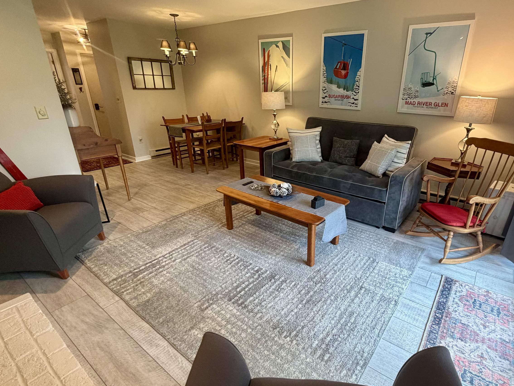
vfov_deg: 68.7
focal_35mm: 19
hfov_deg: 83.9
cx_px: 301
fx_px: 282
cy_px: 195
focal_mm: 2.22
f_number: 2.2
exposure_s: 1/60
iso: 200
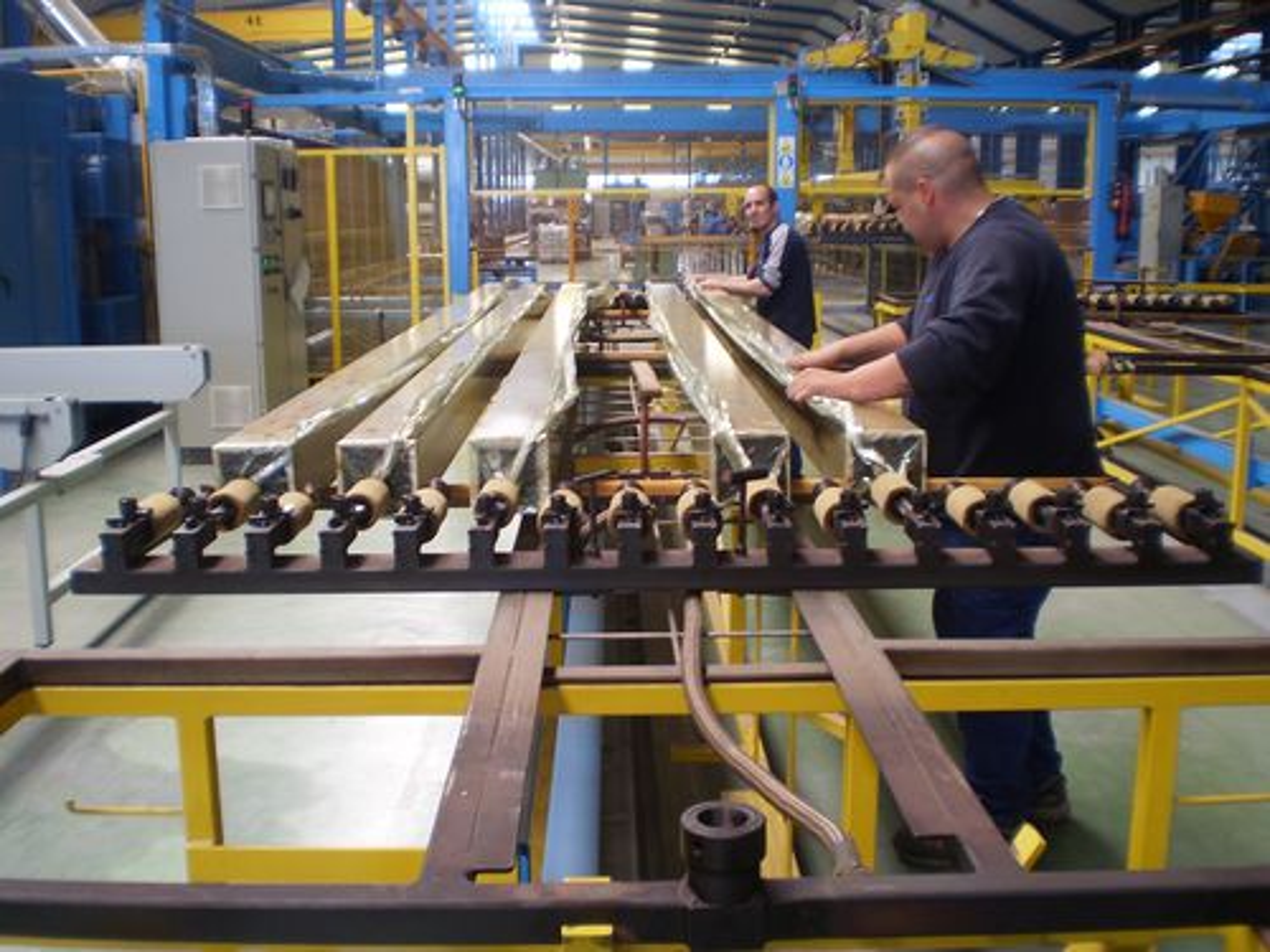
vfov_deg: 39.7
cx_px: 635
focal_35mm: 36
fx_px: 1321
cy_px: 476
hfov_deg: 51.4
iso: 100
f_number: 3.1
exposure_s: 1/30
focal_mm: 6.3
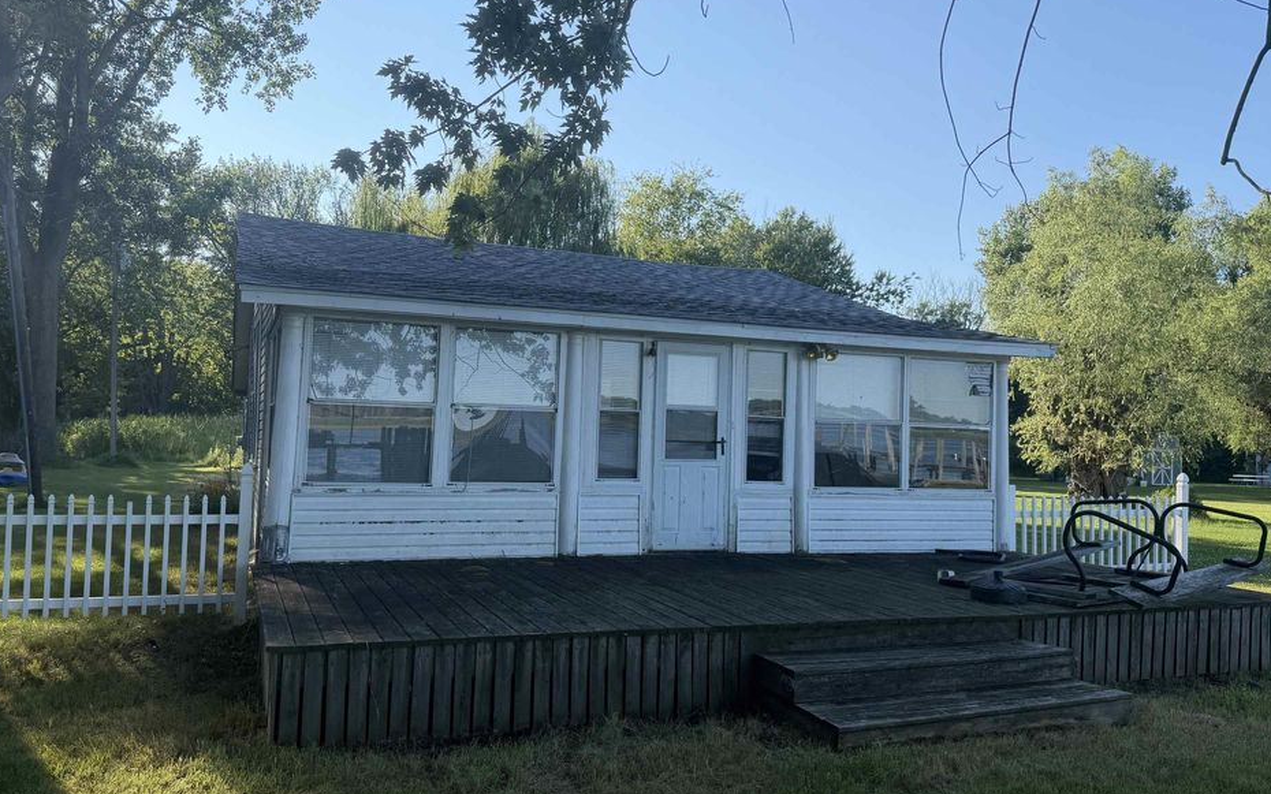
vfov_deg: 44.5
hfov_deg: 66.5
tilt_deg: +2.4
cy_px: 396
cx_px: 625
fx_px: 970
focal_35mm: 28
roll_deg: -1.3
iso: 100
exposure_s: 1/2703
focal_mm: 6.76
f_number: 1.78
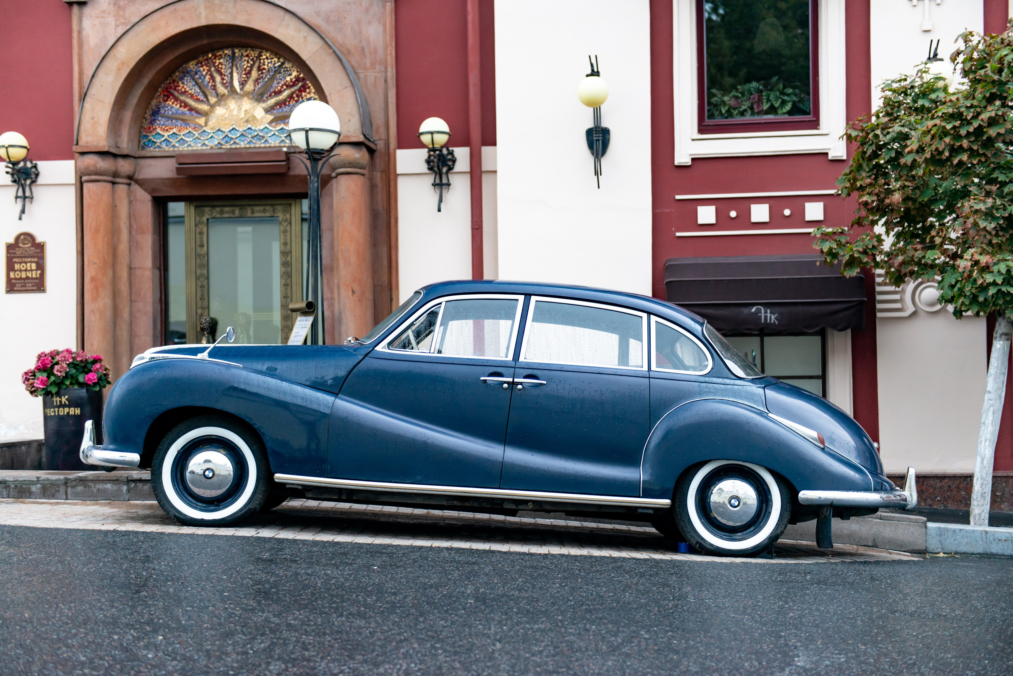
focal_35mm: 55
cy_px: 338
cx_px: 506
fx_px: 1548
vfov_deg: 24.6
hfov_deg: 36.2
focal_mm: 55
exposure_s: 1/100
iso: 1000
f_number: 2.8
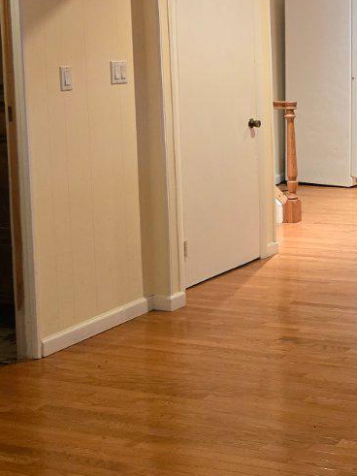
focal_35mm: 72
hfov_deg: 18.7
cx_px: 483
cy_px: 129
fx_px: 990
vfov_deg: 26.7
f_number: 1.7
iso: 500
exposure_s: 1/120
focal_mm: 6.3
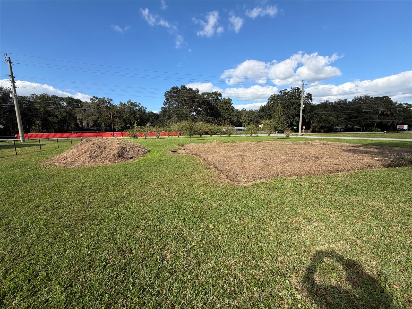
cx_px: 206
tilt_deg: -8.3
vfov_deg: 85.7
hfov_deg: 102.1
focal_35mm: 14
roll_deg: +1.2
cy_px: 154
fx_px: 167
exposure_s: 1/770
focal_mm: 2.22
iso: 32
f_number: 2.2
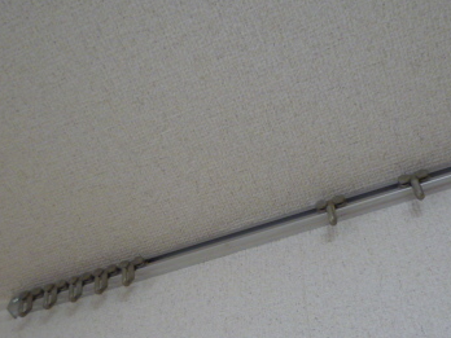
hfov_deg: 41.2
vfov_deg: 30.8
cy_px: 265
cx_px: 219
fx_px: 599
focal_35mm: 46
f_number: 2.8
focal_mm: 4.4
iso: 160
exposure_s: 1/30
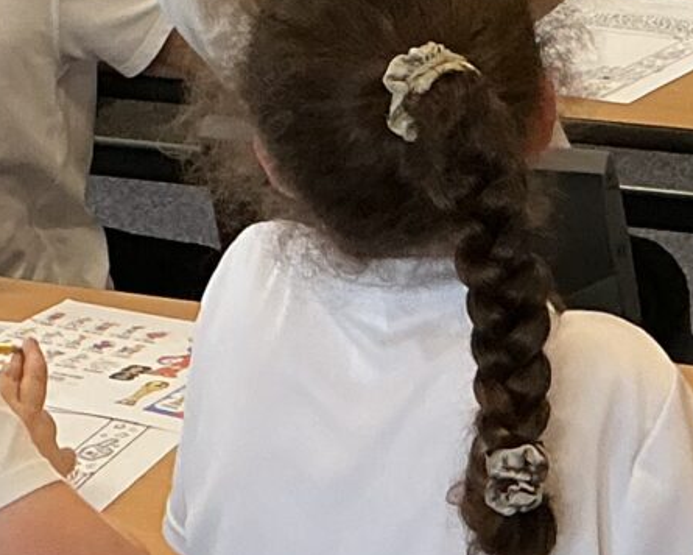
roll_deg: +2.1
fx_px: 3343
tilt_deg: -12.7
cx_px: 234
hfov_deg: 11.8
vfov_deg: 9.4
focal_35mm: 163
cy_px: -72
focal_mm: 3
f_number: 1.8
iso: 64
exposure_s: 1/120
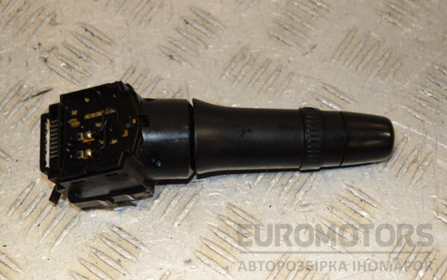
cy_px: 136
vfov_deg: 14.7
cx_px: 224
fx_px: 1084
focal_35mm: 89
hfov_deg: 23.3
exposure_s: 1/200
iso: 800
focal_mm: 58
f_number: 7.1
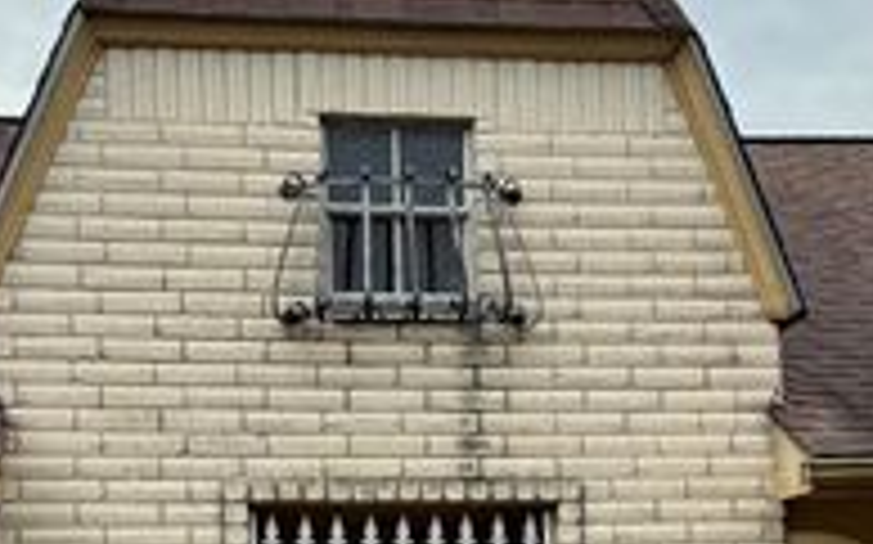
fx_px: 1997
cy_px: 643
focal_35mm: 84
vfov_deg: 15.0
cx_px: 536
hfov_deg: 24.6
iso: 80
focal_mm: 6.76
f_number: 1.78
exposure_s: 1/1869
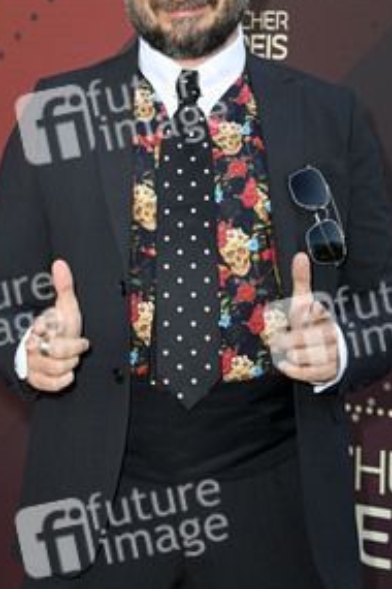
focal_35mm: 129
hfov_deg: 10.6
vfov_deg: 15.9
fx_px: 2107
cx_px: 182
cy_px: 219
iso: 400
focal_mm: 92
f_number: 7.1
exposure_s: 1/250
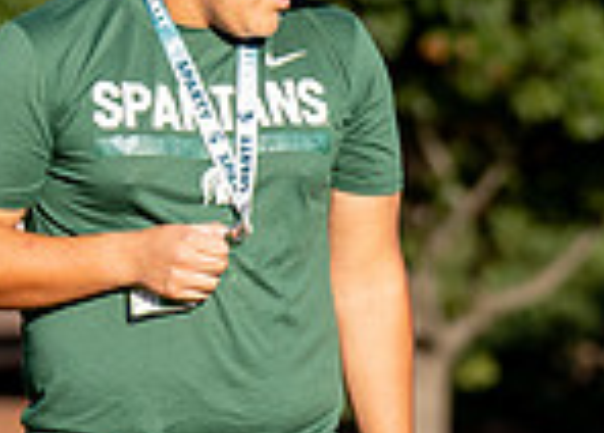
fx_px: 11418
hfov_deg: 3.0
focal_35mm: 665
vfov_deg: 2.2
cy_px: 552
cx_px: 610
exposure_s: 1/1600
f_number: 2.8
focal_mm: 101
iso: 100
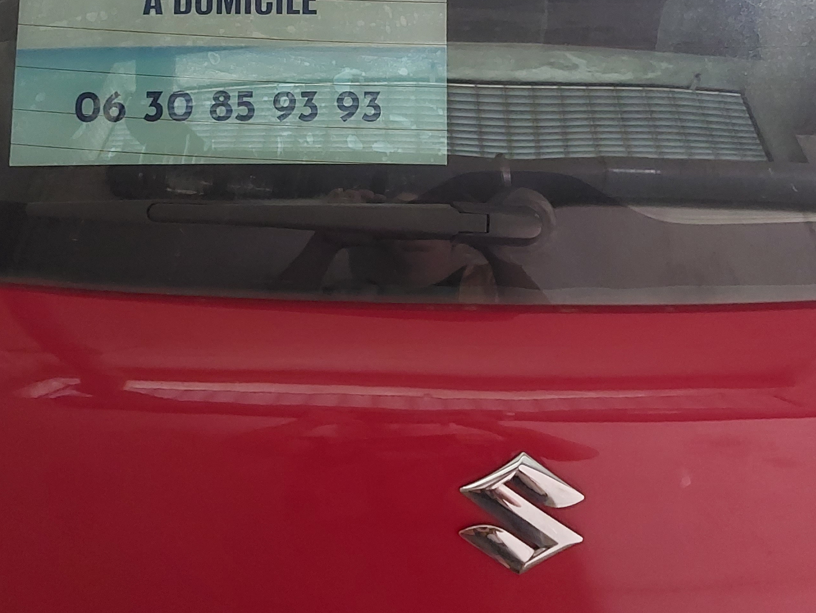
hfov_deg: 39.6
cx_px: 394
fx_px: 1132
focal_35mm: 48
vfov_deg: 29.7
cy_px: 142
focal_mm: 4.6
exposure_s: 1/15
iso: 1600
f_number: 1.8
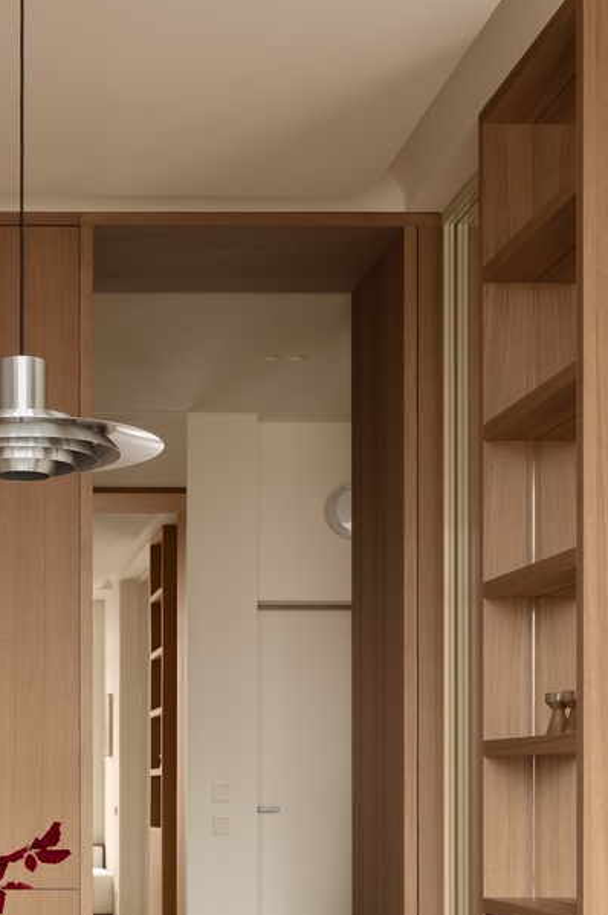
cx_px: 29
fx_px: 1575
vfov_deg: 31.2
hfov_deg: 21.2
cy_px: 792
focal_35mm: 62
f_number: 13
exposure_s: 1/6
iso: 320
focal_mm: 30.5
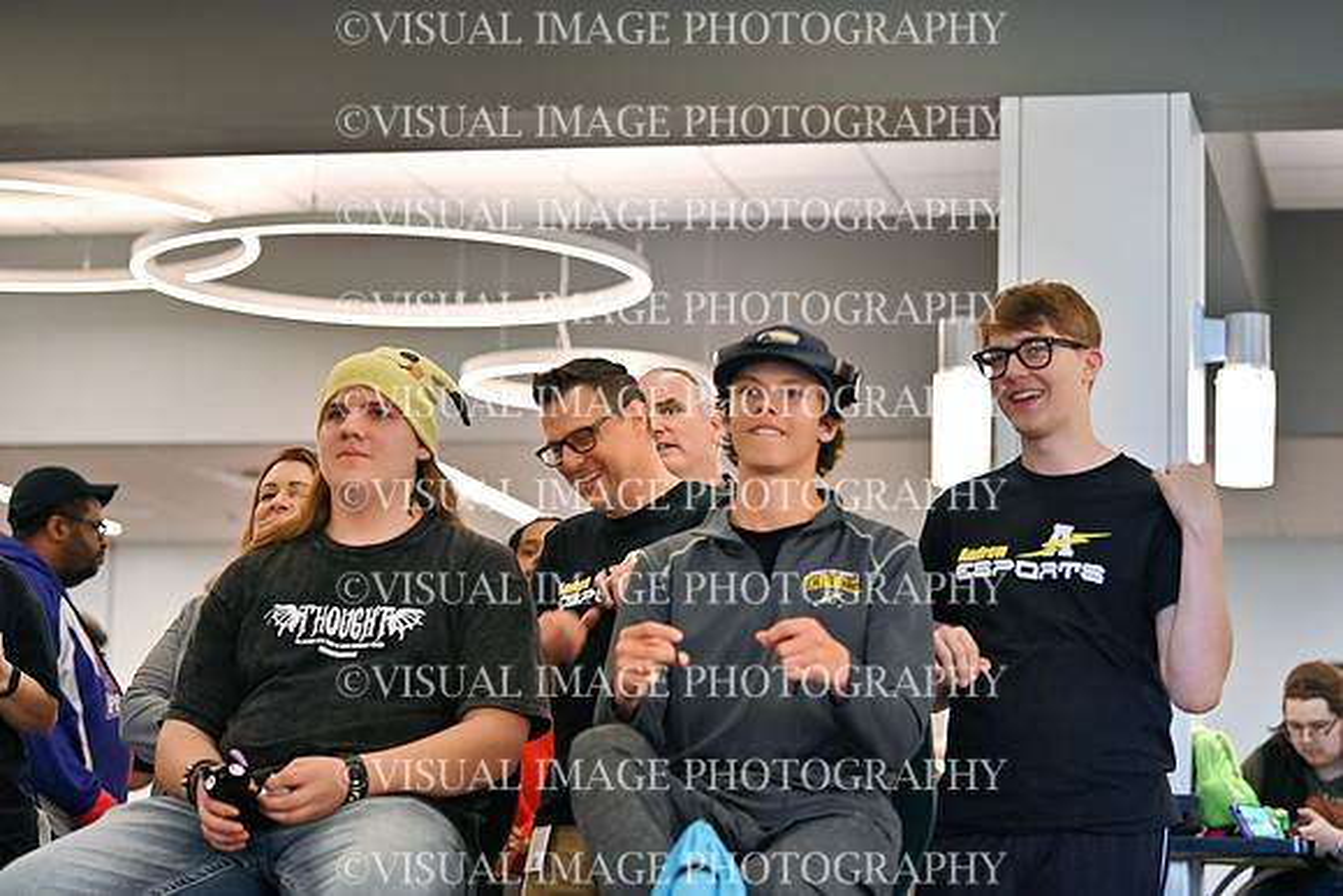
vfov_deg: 14.4
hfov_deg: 21.5
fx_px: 3545
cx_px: 672
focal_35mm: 95
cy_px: 448
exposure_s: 1/125
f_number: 2.8
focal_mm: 95
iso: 1250
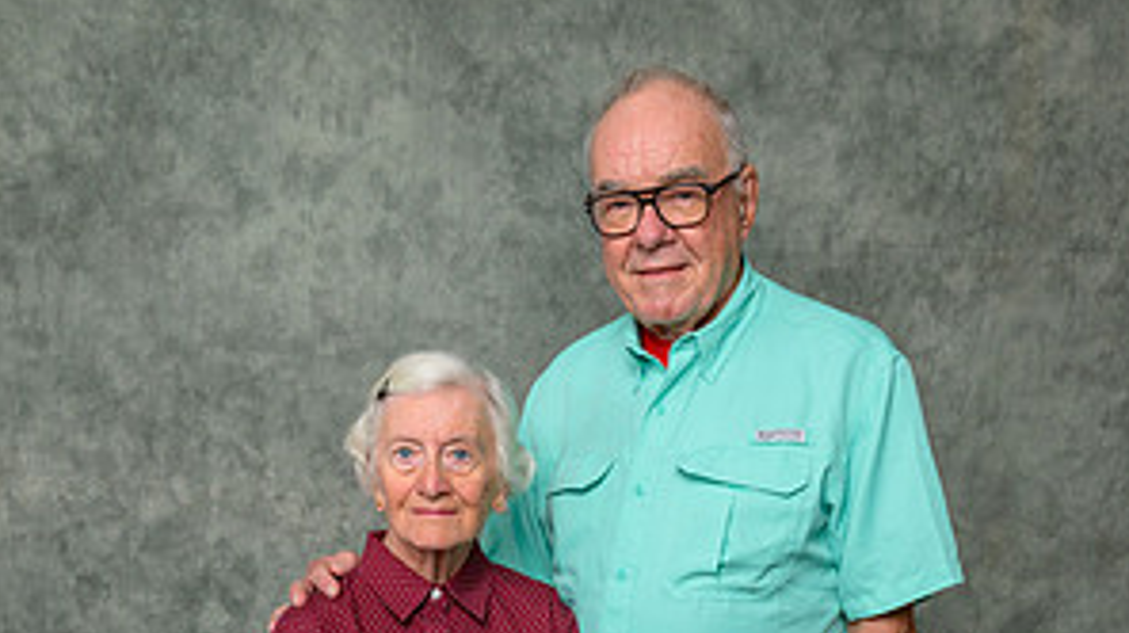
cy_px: 755
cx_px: 568
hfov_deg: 40.6
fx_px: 1526
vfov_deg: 21.8
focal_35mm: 51
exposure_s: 1/125
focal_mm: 32
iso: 400
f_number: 10
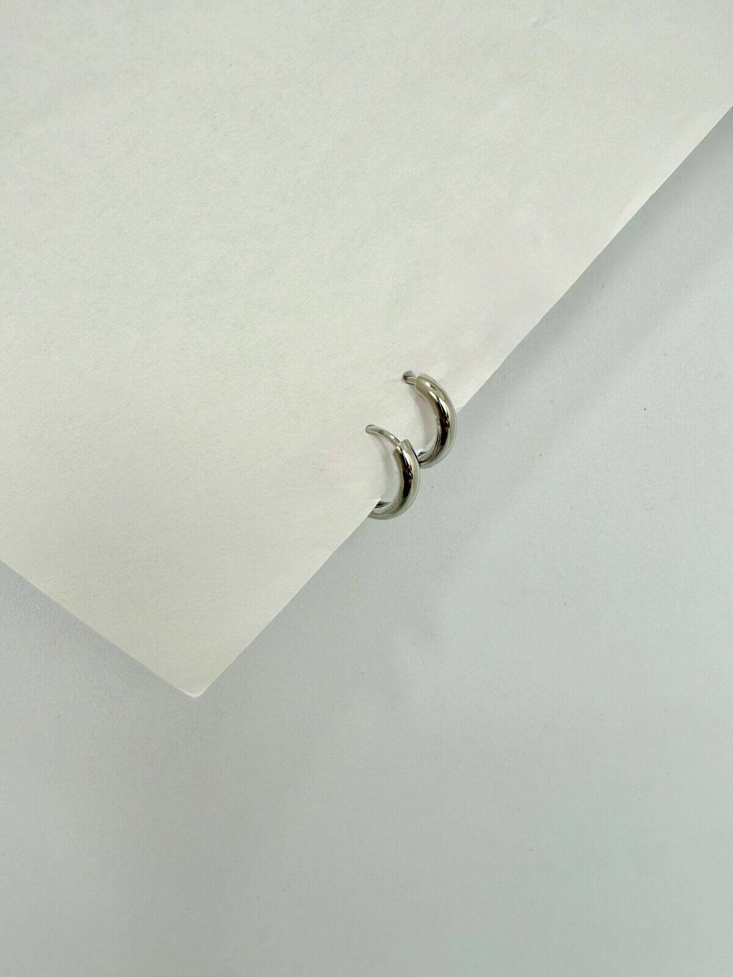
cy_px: 488
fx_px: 678
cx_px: 366
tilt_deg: -7.5
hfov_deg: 56.8
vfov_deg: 71.6
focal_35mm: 24
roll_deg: -1.5
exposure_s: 1/203
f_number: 2.2
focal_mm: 2.22
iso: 40
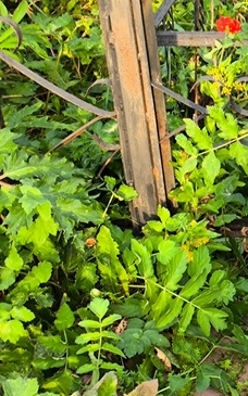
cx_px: 432
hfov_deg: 10.7
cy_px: 219
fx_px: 1255
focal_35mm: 116
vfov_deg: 18.0
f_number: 1.7
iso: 50
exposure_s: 1/140
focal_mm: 4.71
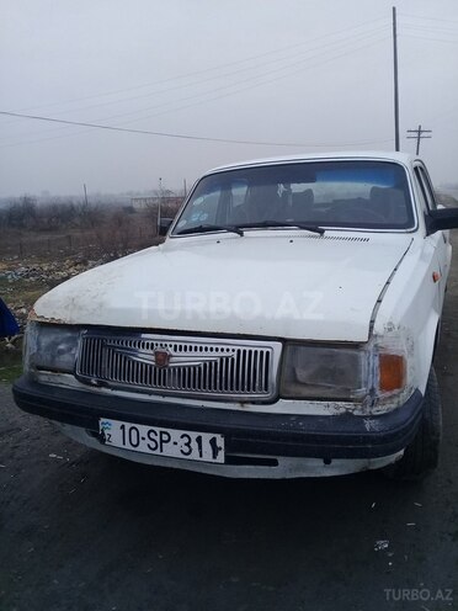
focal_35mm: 31
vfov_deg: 58.4
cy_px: 306
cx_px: 229
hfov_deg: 45.4
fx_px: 547
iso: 50
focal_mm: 3.3
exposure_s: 1/350
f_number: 2.2
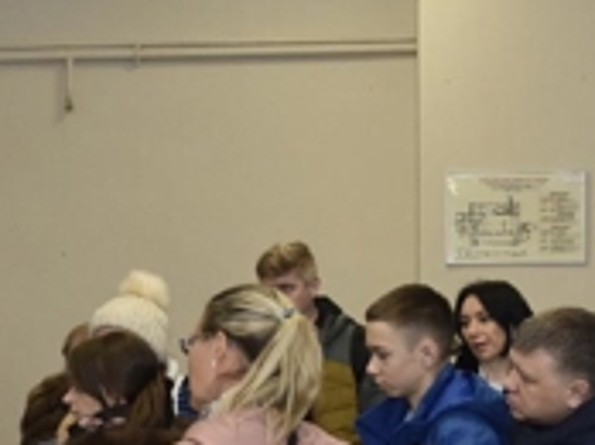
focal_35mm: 112
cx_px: 72
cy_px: 308
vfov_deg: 13.2
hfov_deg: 17.4
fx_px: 1922
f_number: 4
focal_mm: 18
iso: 800
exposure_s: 1/200
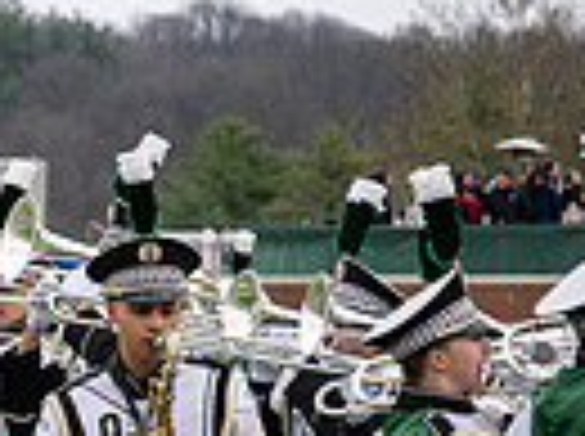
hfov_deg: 6.4
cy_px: 501
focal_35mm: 301
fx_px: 5077
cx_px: -472
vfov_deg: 4.9
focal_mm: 70
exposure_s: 1/500
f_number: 2.8
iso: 160
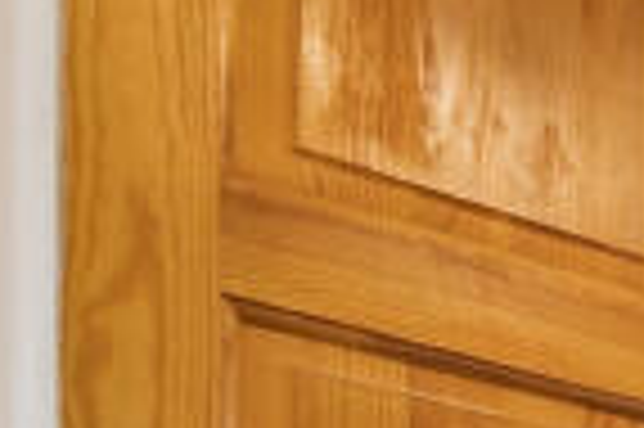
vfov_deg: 12.5
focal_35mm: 86
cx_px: 1950
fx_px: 1537
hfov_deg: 11.4
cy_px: 1018
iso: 80
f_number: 5
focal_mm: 12
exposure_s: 1/60
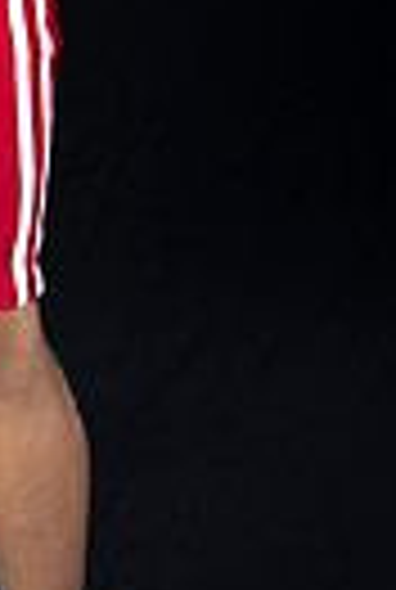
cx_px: -126
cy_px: -131
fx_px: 1576
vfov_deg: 19.8
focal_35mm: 96
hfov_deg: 13.8
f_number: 9
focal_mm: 28
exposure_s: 1/160
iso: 320
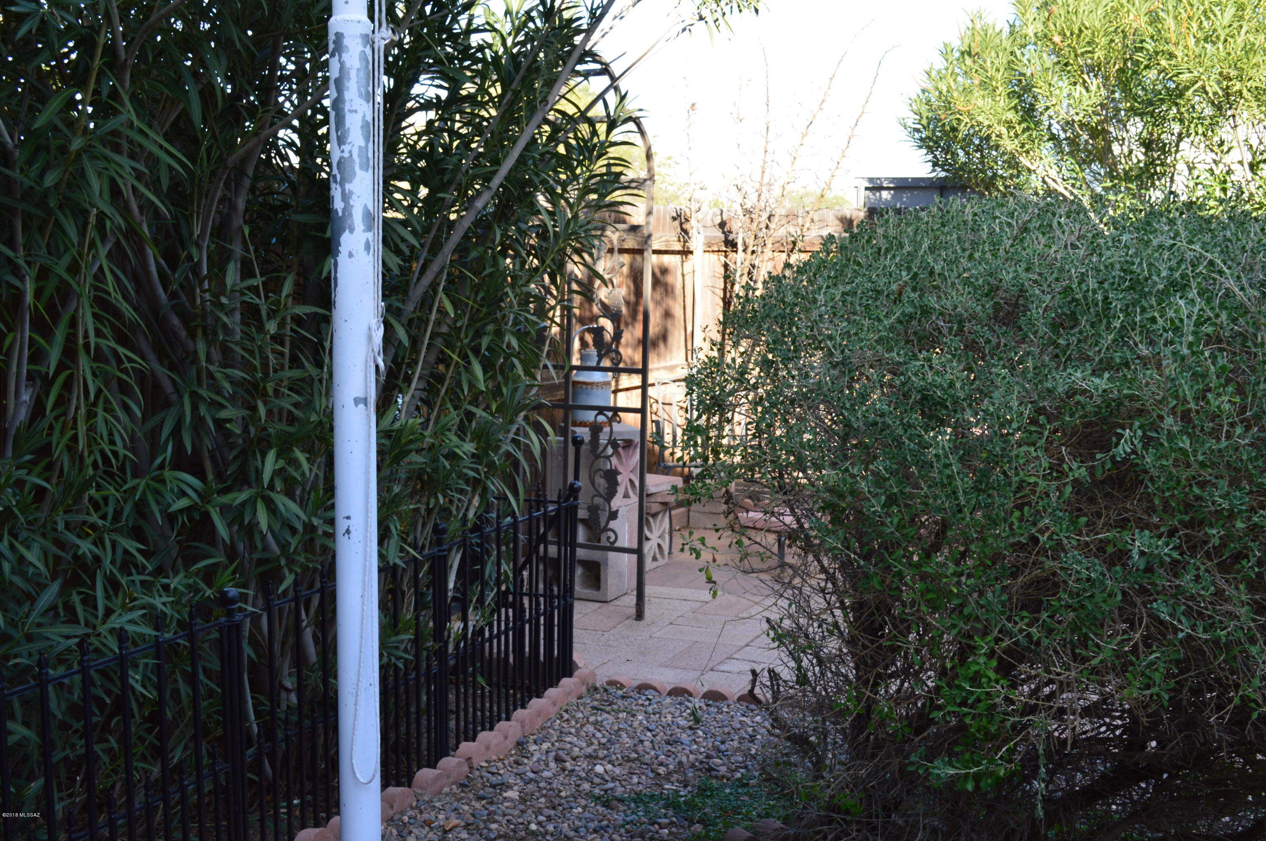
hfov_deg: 49.6
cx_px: 633
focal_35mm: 39
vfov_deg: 34.1
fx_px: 1370
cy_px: 420
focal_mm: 26
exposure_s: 1/100
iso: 400
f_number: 9
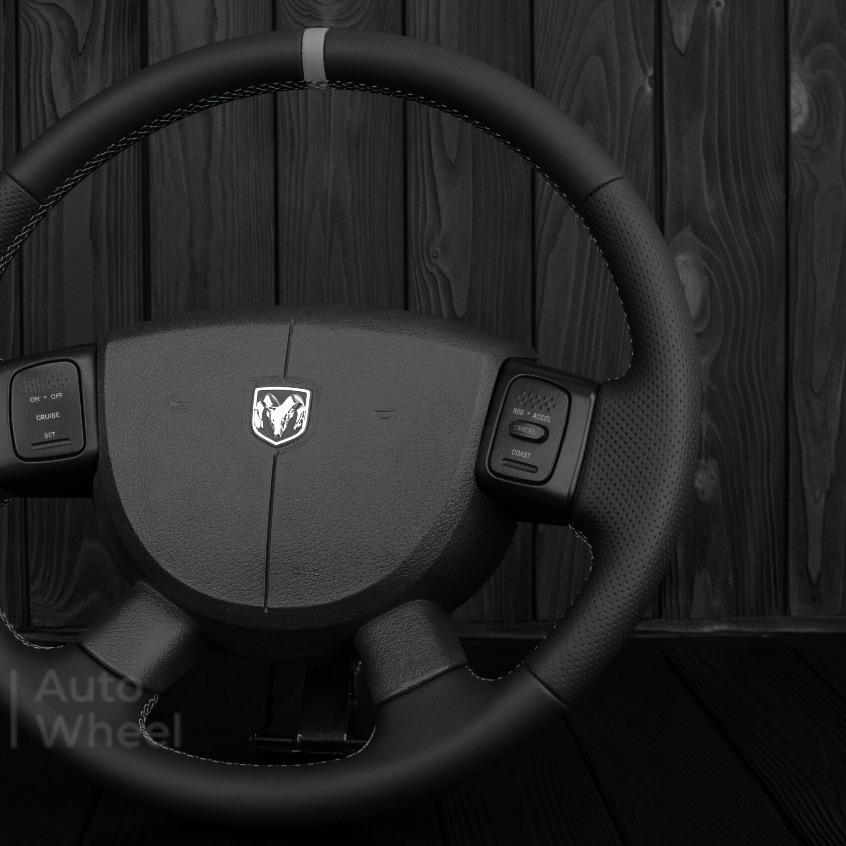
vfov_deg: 25.5
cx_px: 285
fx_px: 1870
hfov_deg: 25.4
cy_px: 426
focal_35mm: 68
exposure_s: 1/125
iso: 500
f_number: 6.3
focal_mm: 35
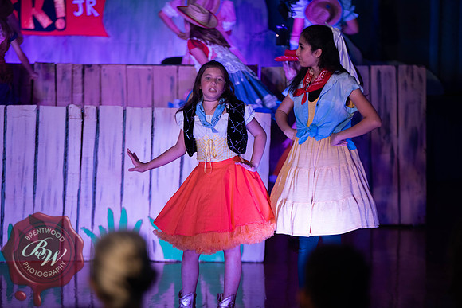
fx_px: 2182
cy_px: 154
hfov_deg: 12.1
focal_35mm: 170
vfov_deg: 8.1
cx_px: 231
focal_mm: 170
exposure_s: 1/200
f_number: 2.8
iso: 800
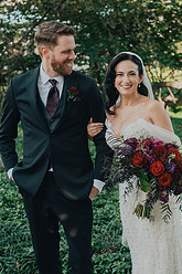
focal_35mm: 100
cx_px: 126
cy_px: 123
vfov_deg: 20.4
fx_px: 759
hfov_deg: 13.6
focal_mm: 55
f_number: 4
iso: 400
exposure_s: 1/320
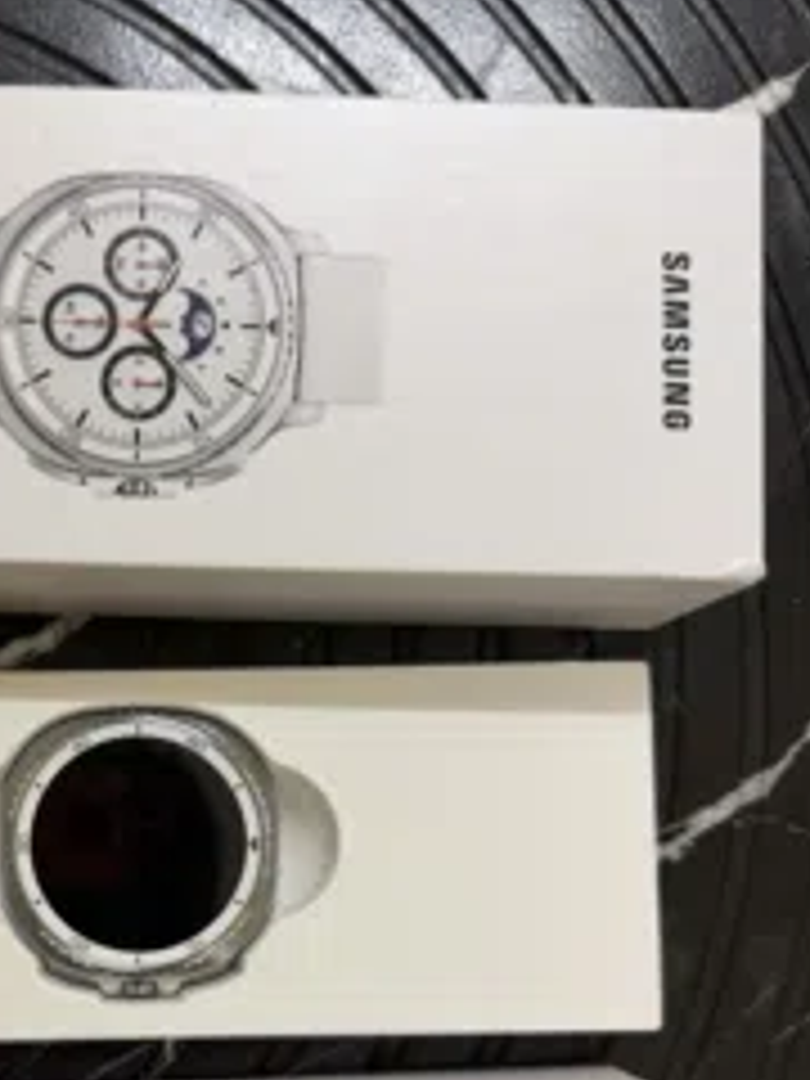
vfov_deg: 45.4
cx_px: 148
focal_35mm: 40
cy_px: 792
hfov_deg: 34.7
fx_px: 1248
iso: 320
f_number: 1.78
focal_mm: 6.76
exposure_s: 1/50
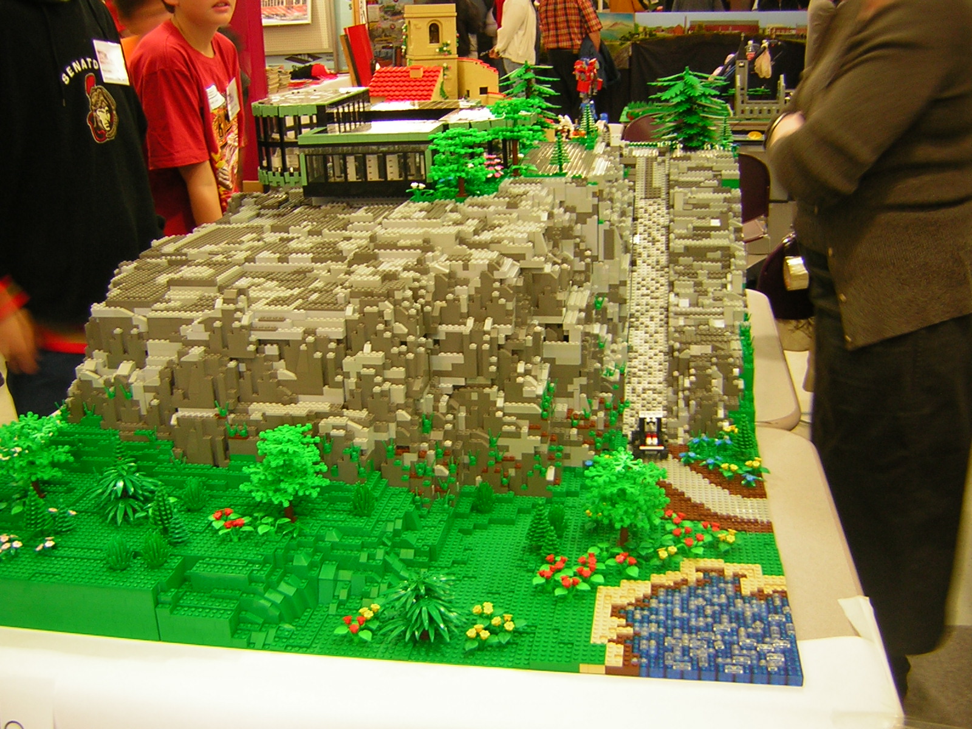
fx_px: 1011
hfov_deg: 51.4
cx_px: 486
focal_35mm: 36
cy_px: 364
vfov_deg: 39.7
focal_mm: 4.7
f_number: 2.6
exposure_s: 1/5.5
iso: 50
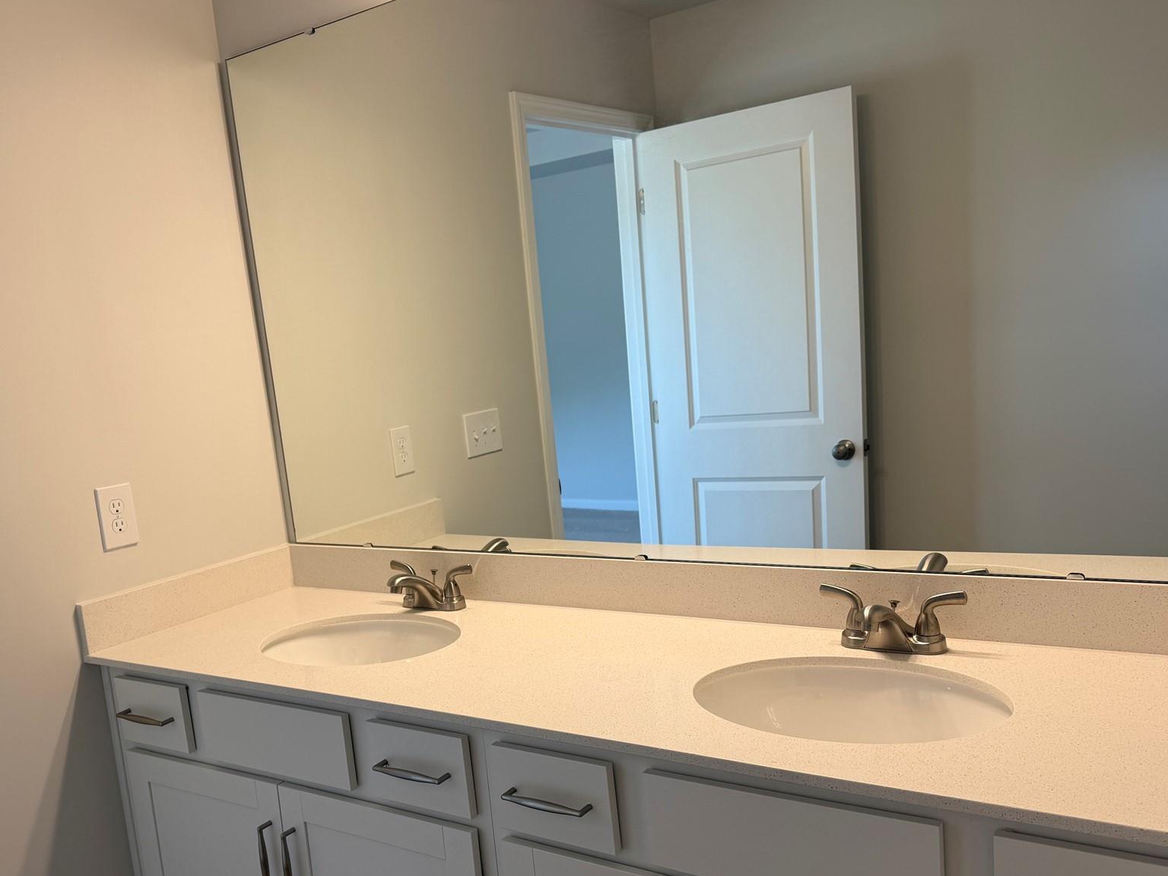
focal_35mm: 32
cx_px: 456
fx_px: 1080
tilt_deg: -10.3
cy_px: 532
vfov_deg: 43.9
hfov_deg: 56.3
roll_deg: +5.5
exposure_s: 1/120
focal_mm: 6.76
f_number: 1.78
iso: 64
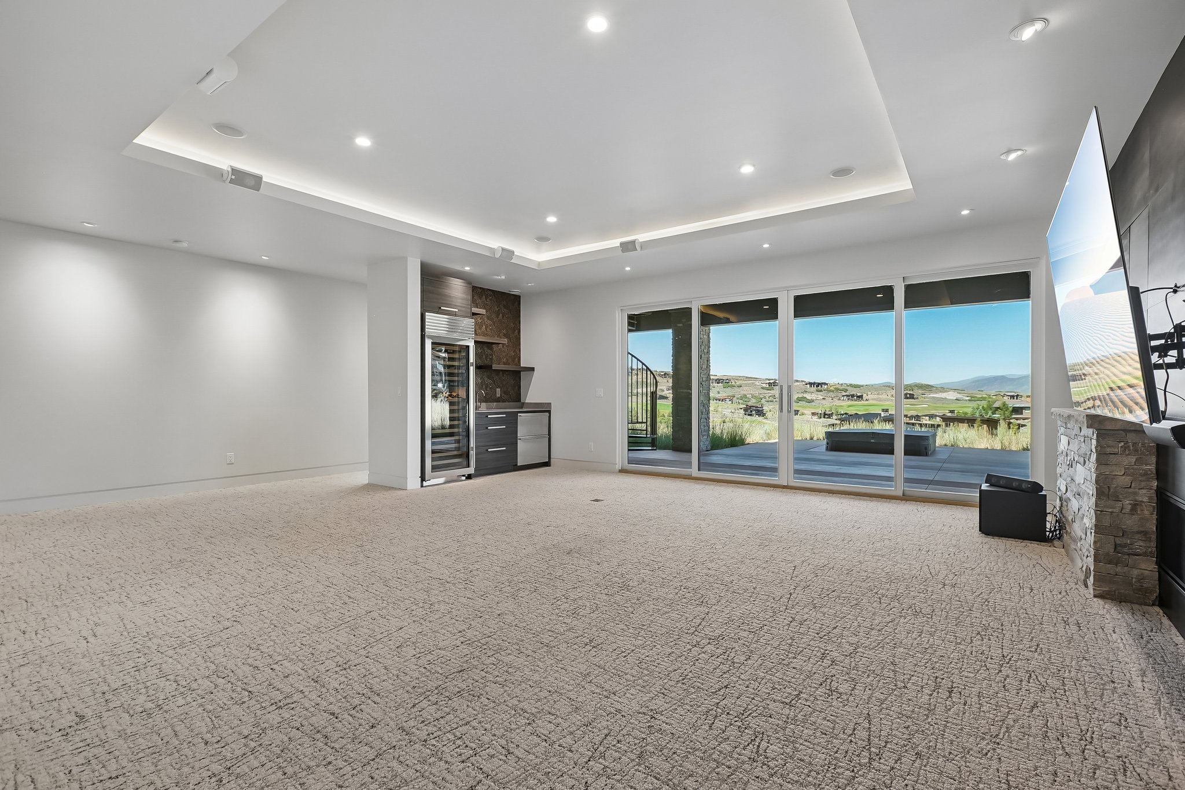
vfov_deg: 73.7
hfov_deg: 96.7
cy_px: 395
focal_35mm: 16
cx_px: 592
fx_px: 527
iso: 400
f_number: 8
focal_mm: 16
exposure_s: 1/40
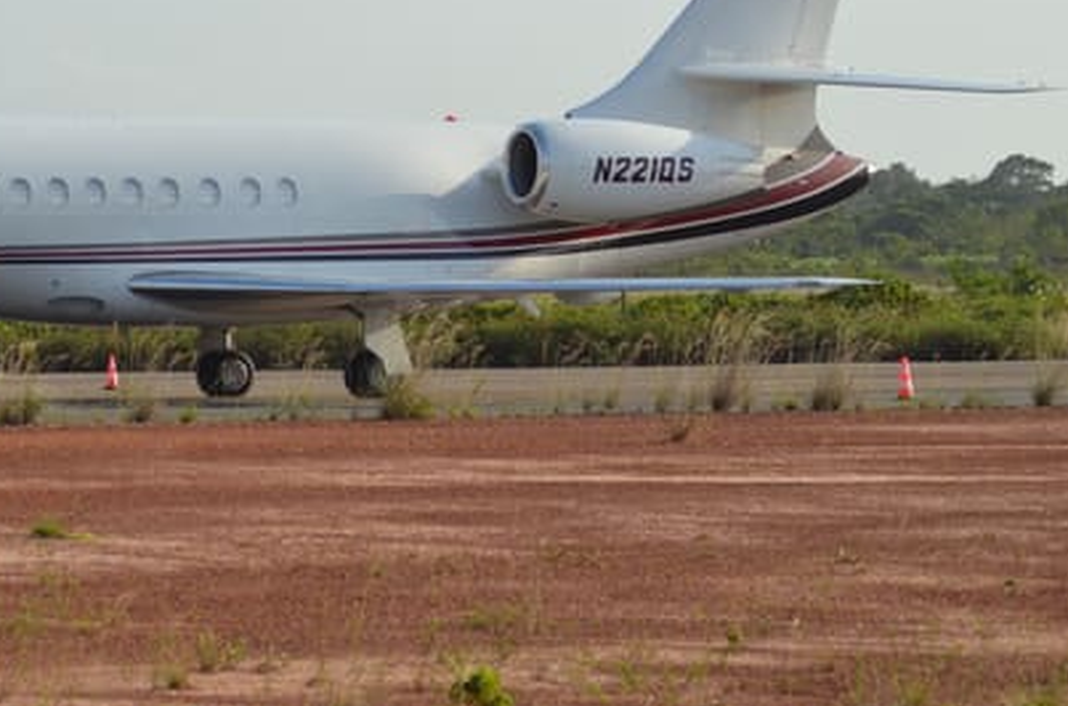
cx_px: 260
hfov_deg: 10.5
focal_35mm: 196
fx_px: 5801
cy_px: 247
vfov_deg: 7.0
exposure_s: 1/1600
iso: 400
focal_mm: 82
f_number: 6.3
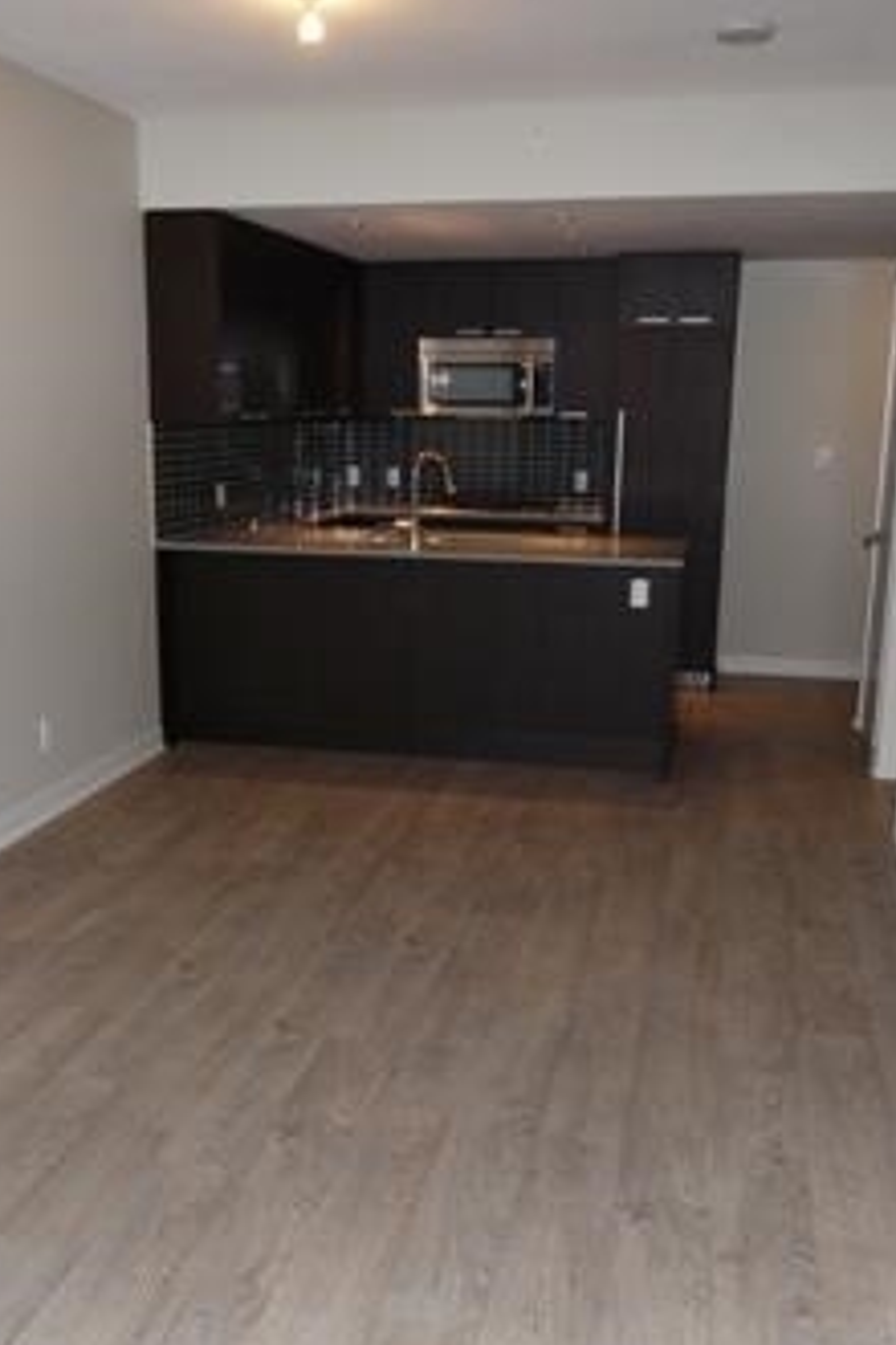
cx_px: 391
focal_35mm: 35
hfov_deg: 37.8
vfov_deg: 54.2
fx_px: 1307
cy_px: 783
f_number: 4
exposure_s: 1/60
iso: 200
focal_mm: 10
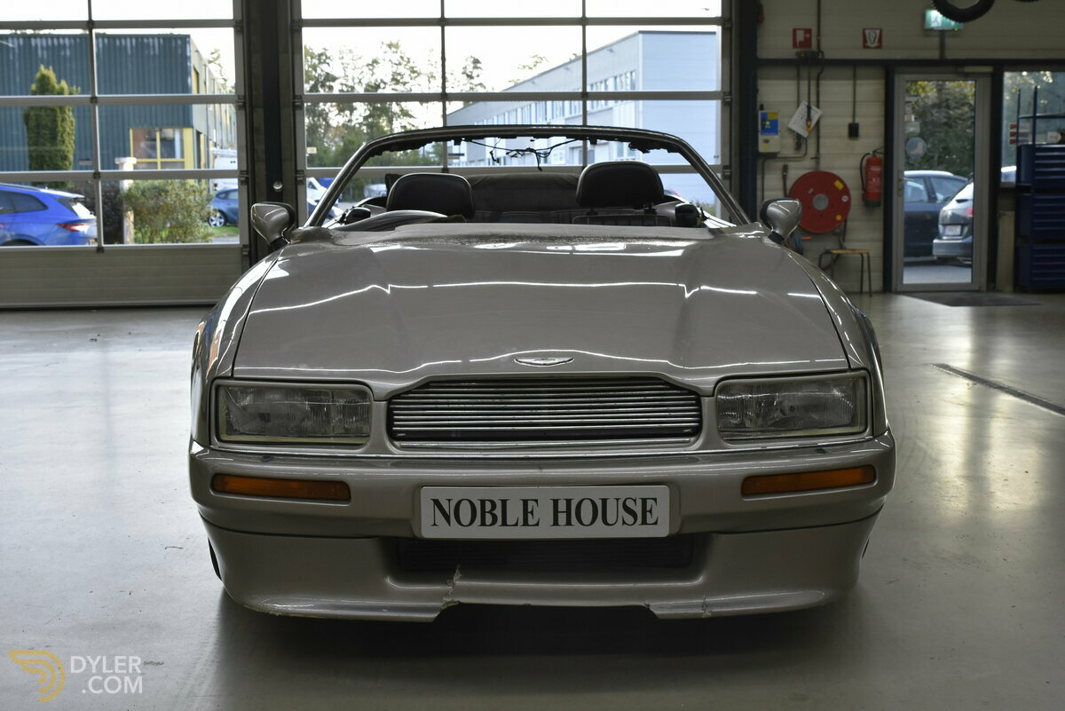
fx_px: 1420
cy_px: 356
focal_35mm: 48
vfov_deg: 28.1
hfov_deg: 41.1
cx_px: 532
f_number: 5.6
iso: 800
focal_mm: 32
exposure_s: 1/125
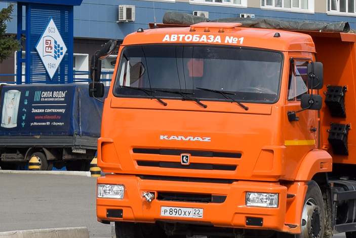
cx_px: 247
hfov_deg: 14.5
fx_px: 1393
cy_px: 97
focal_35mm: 141
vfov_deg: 9.7
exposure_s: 1/320
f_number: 9
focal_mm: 55
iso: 200
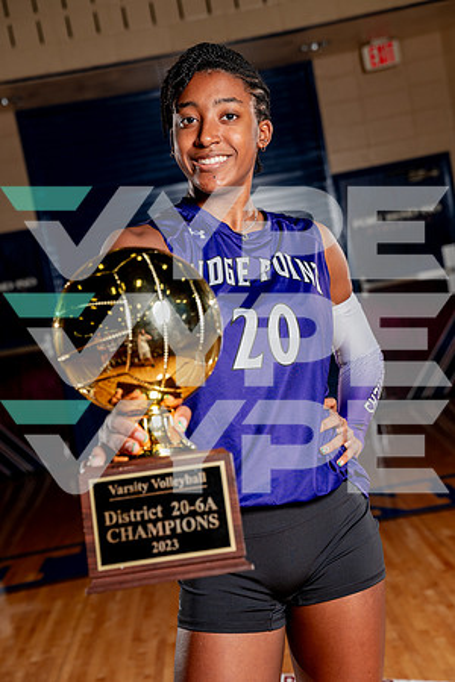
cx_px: 228
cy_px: 341
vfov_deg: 28.8
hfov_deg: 19.5
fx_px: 1327
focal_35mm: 70
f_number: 5.6
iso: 200
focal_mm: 70
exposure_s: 1/250
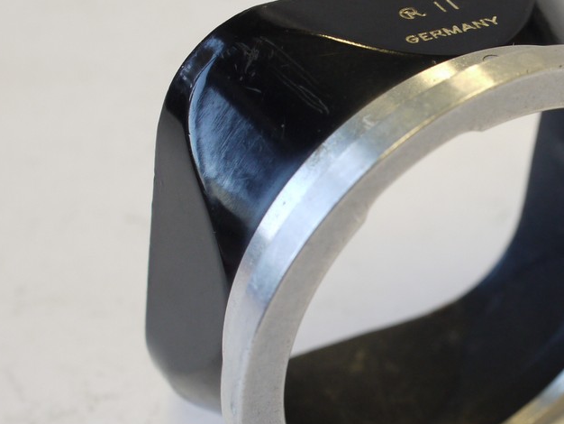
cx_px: 514
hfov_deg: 16.9
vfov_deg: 12.9
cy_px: 246
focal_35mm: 115
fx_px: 1874
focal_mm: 30
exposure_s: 1/50
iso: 400
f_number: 6.3
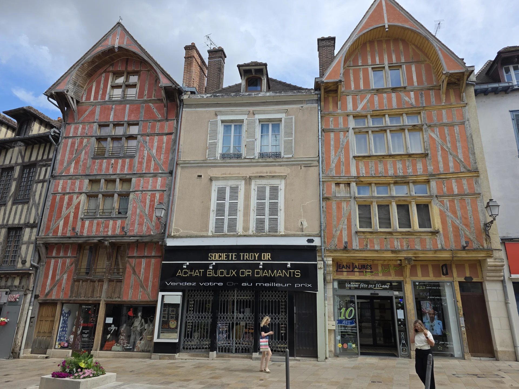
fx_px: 345
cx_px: 260
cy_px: 194
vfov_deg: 58.9
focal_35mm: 23
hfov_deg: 73.9
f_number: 1.7
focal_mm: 6.3
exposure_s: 1/3972
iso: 80
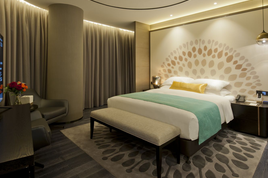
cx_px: 140
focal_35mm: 21
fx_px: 156
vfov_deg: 58.6
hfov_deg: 81.1
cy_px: 64
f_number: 8
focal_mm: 14
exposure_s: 1
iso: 100
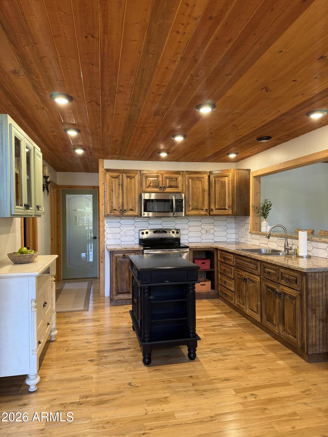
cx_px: 164
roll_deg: +0.7
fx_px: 303
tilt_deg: -0.1
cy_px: 218
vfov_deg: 71.6
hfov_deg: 56.8
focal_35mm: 24
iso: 125
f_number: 1.78
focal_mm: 6.76
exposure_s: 1/60
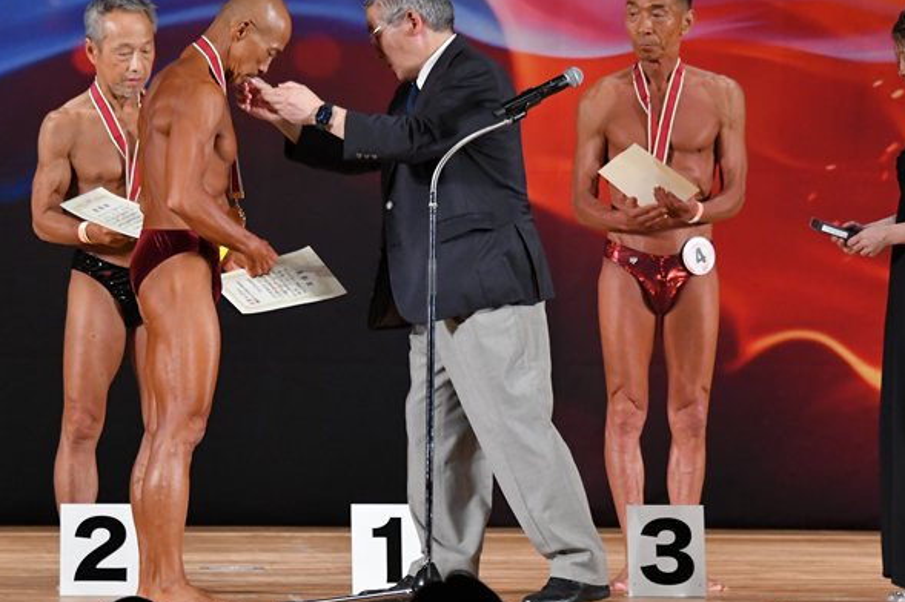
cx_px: 386
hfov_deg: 7.0
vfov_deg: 4.6
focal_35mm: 296
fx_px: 7437
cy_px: 295
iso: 3200
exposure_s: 1/400
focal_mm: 150
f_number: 5.6
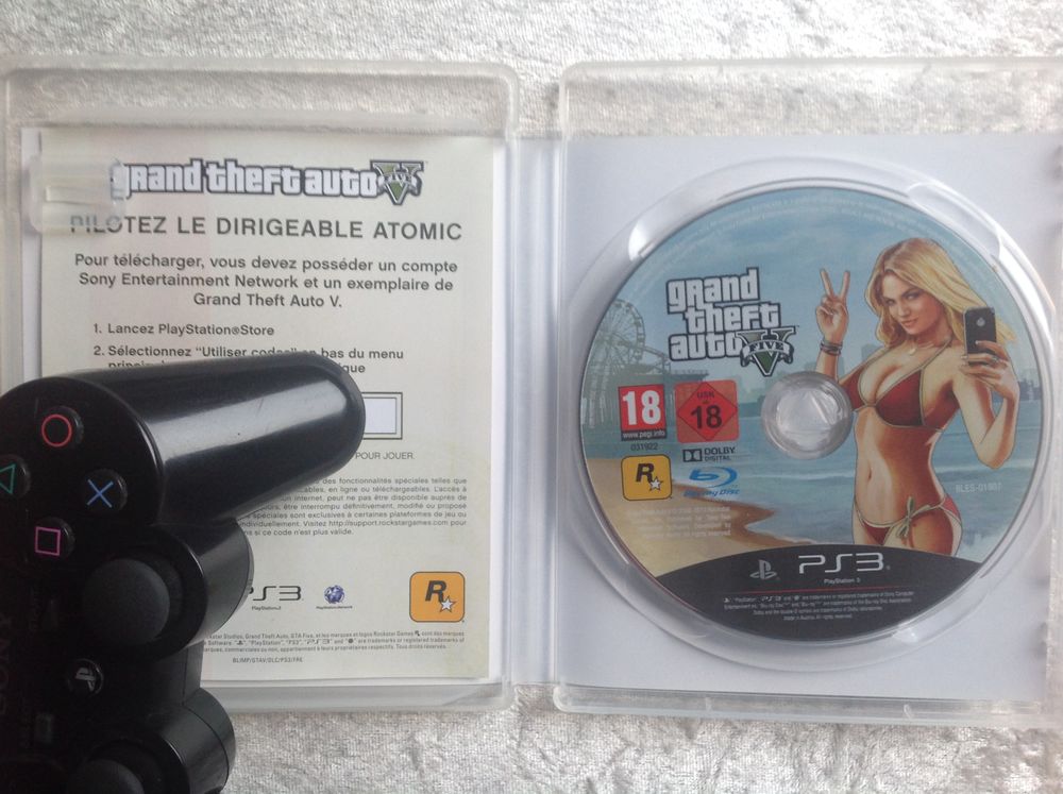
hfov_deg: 52.7
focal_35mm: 35
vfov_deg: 40.6
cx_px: 532
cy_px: 397
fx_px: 1073
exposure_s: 1/15
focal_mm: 4.28
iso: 80
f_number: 2.4
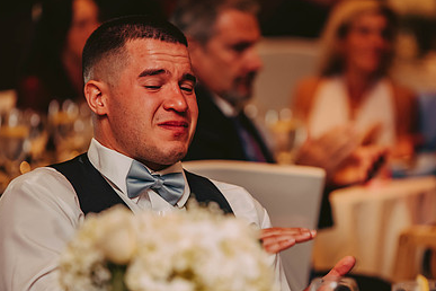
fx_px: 3451
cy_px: 167
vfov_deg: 4.8
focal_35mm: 285
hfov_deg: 7.2
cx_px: 257
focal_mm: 190
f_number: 2.8
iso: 800
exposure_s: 1/60
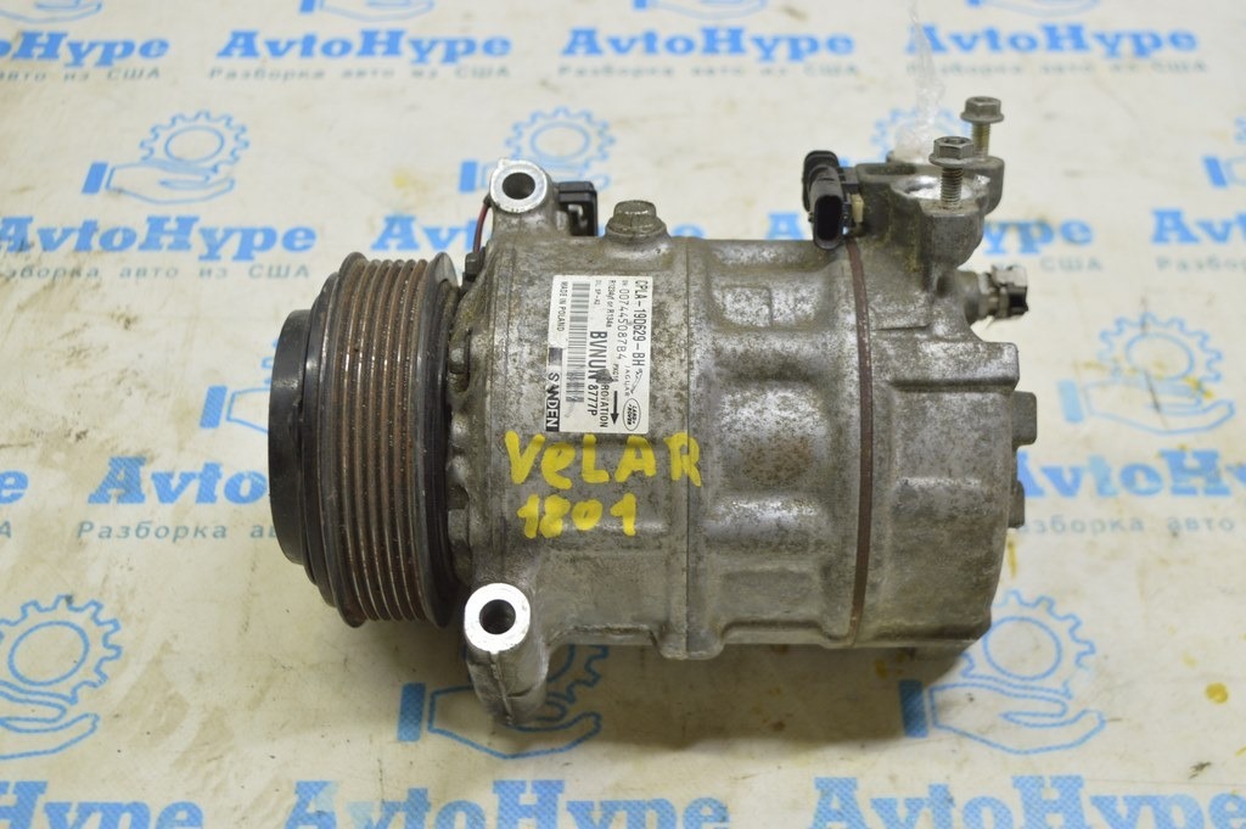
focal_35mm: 48
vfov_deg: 28.0
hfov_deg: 41.1
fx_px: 1660
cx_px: 623
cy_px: 414
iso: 400
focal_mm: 32
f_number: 5.6
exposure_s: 1/20
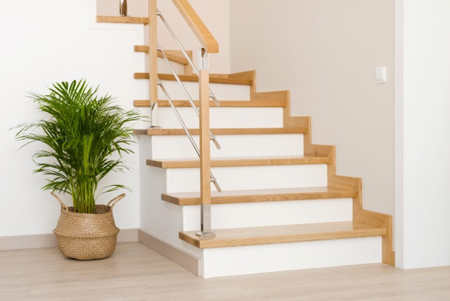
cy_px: 150
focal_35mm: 60
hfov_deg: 33.4
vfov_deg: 22.6
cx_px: 225
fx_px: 750
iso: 400
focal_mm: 60
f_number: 20
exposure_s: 1/1.25
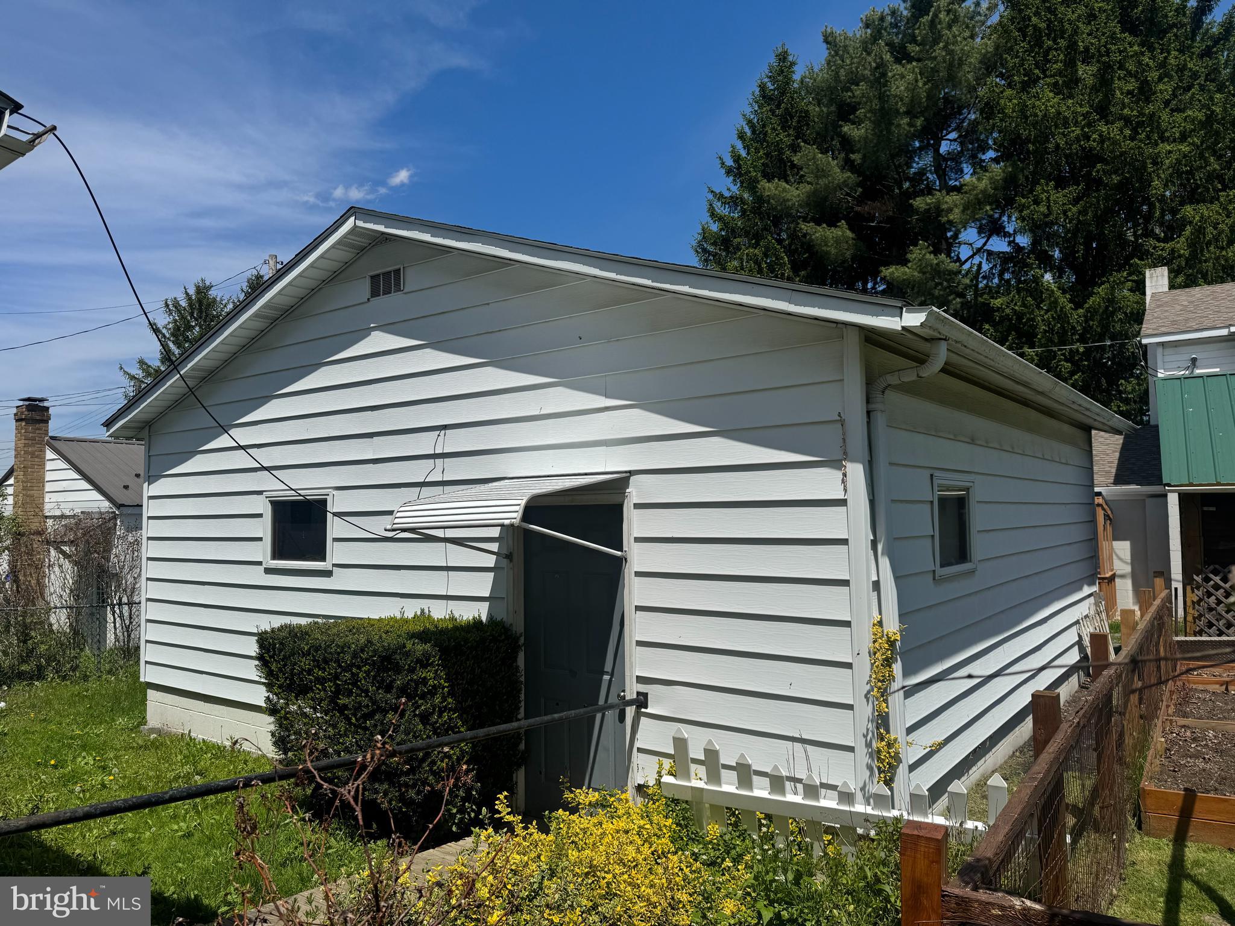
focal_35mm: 24
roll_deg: +1.0
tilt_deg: +3.6
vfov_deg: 56.8
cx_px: 618
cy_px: 463
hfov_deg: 71.6
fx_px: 856
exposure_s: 1/9009
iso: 80
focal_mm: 6.76
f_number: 1.78
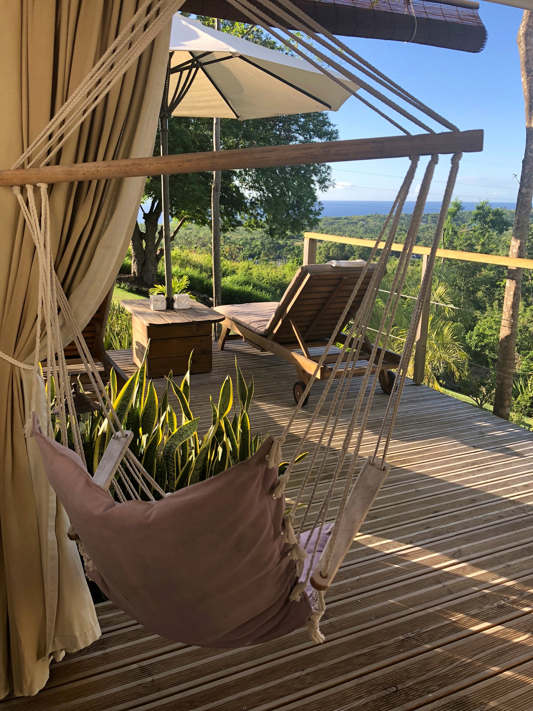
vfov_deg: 61.7
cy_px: 356
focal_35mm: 29
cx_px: 266
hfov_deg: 48.2
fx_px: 595
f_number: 1.8
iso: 20
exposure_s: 1/384
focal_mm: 3.99
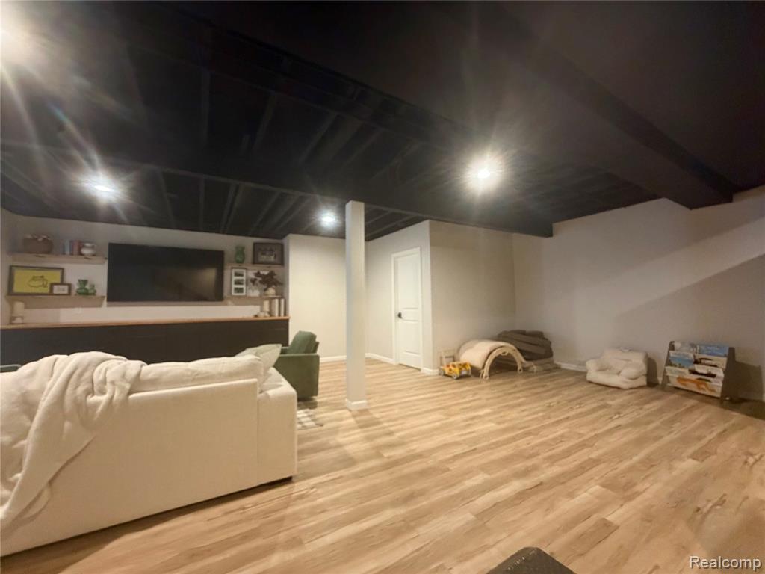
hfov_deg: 102.1
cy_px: 287
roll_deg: +0.4
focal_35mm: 14
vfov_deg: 85.7
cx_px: 382
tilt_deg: +2.9
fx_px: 309
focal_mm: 2.22
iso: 640
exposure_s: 1/60
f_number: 2.2
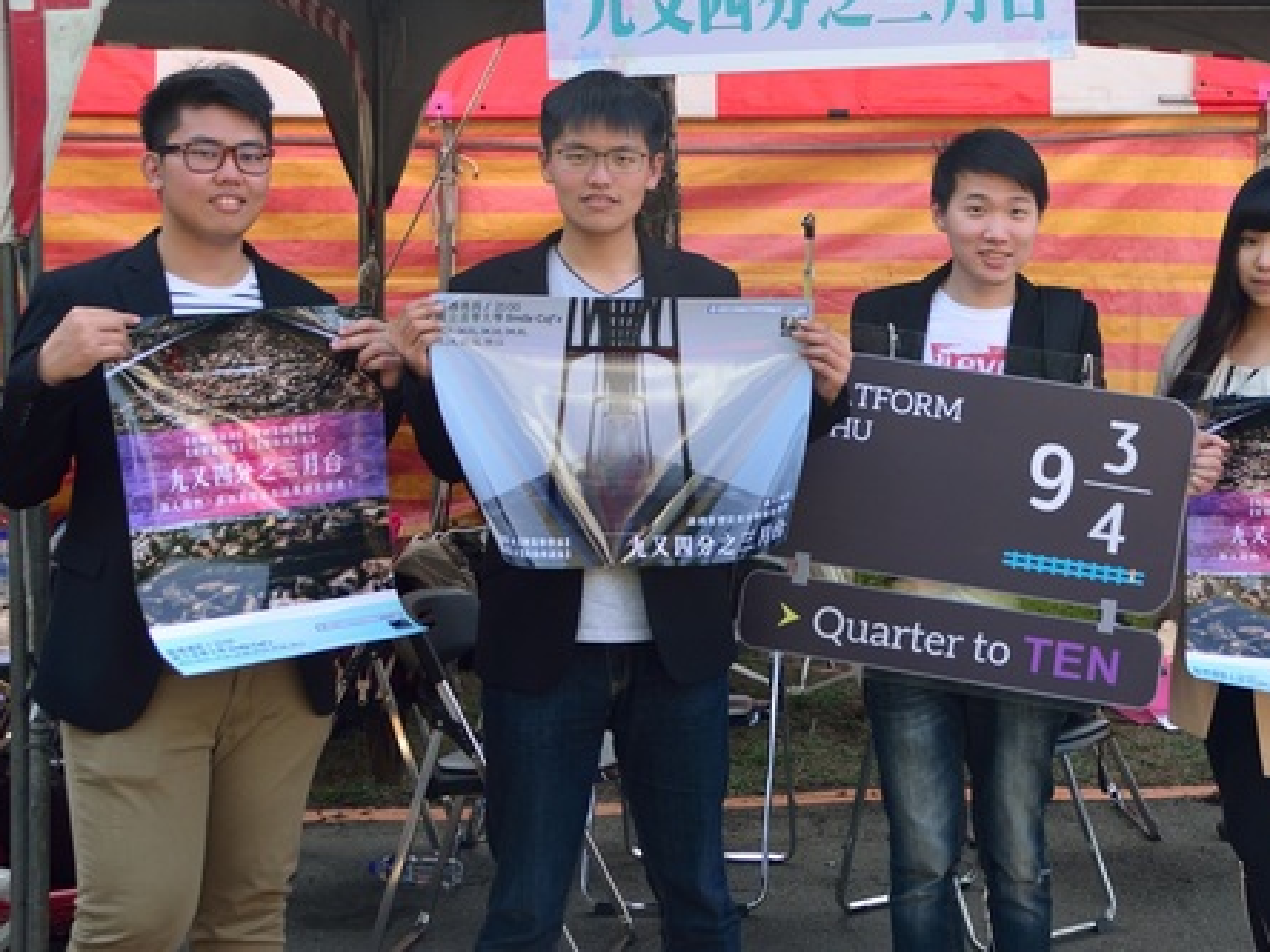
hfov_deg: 29.2
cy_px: 337
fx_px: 2412
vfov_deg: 22.3
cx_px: 895
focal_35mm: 66
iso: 100
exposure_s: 1/125
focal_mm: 29
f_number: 4
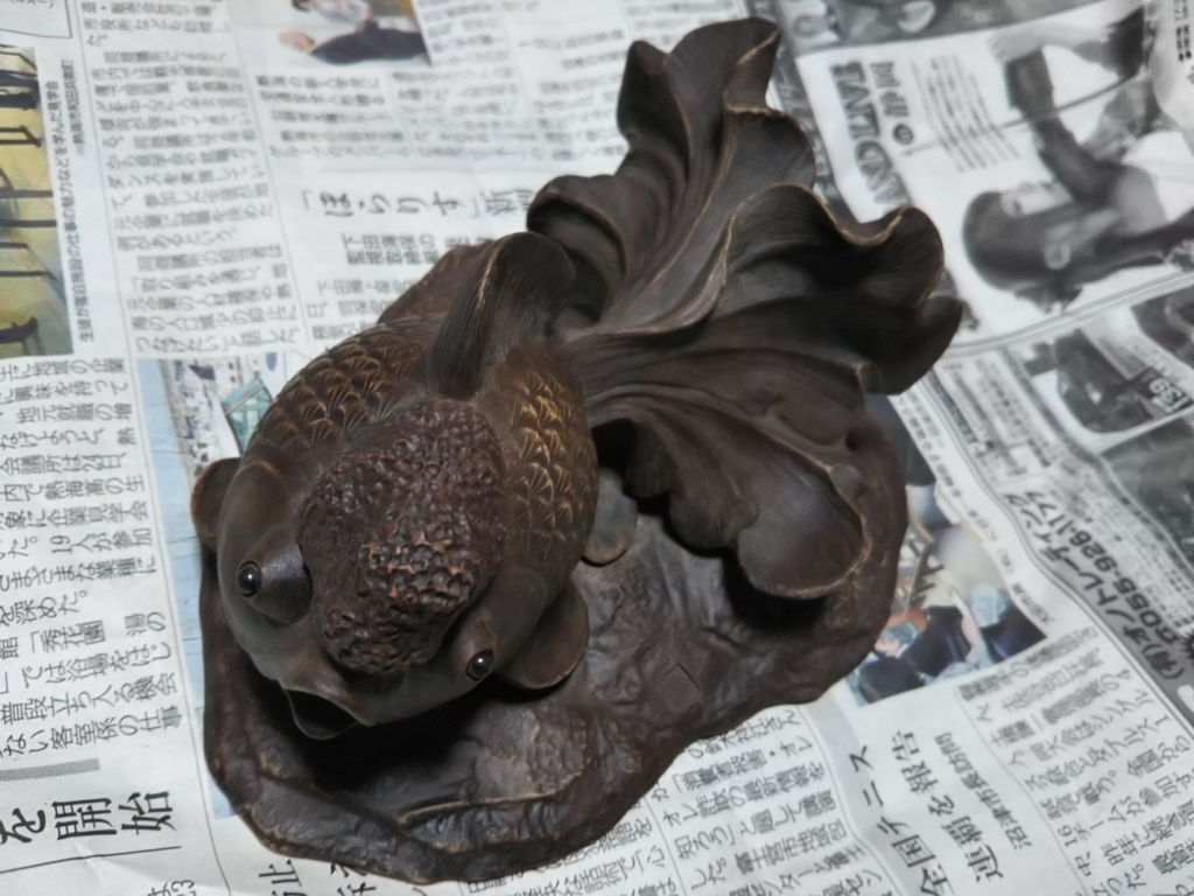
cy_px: 448
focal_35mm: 30
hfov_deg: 60.0
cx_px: 597
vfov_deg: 46.8
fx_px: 1035
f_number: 2.2
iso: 125
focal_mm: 4
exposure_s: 1/30
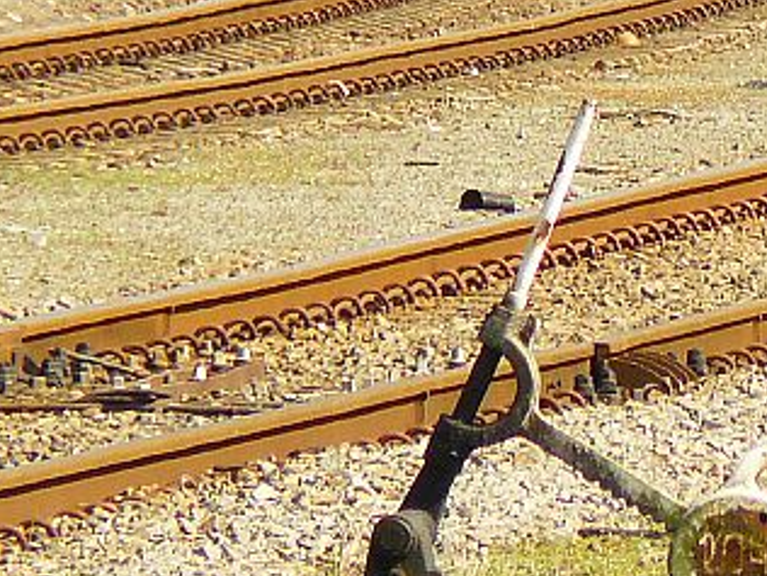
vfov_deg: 0.9
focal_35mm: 1638
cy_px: -231
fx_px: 36294
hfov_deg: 1.2
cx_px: 575
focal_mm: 72
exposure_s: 1/250
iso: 100
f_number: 5.6
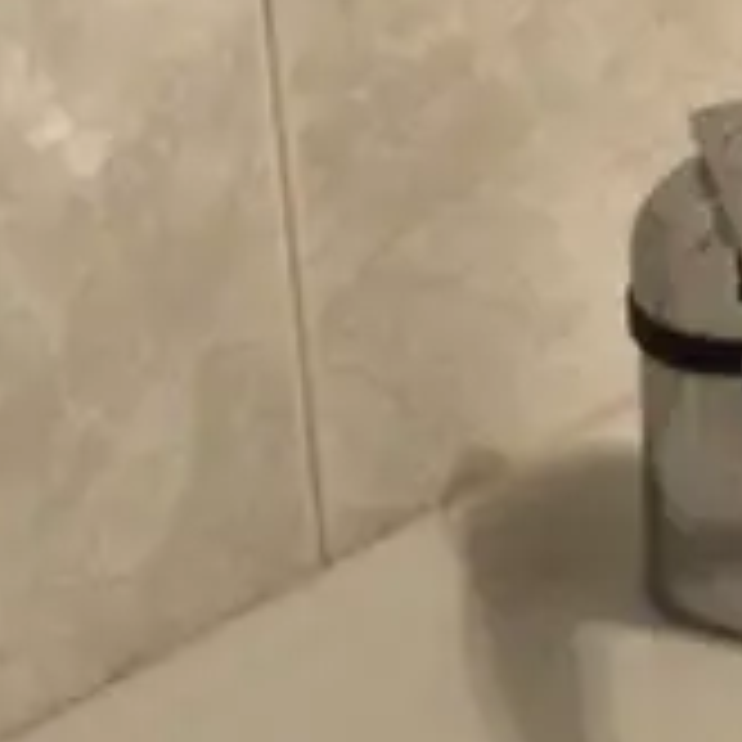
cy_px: -796
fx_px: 6063
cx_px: 2307
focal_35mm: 250
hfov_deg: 6.4
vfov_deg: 6.8
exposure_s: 1/15
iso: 800
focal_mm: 18
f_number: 4
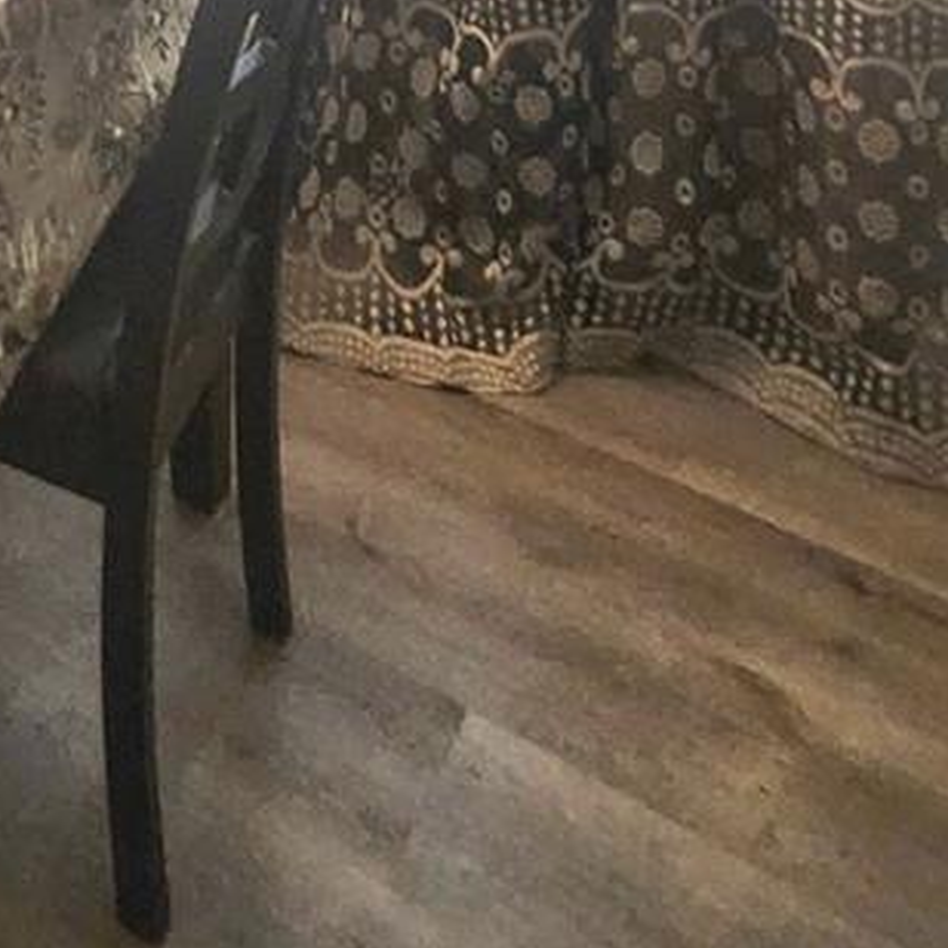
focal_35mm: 56
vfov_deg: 19.7
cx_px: -315
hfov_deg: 25.8
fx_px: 1735
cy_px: -871
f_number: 2.2
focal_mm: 1.74
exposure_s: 1/60.2
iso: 250
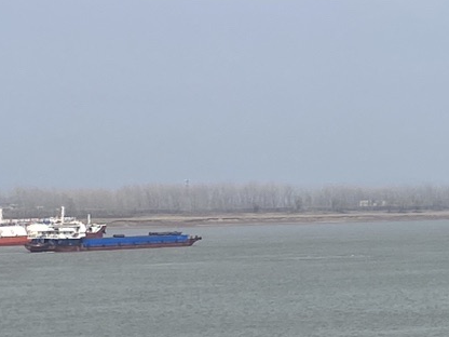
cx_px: 822
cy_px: 81
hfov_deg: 13.9
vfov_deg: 11.8
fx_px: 1621
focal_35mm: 125
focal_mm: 4.25
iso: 32
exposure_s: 1/4444
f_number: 1.8
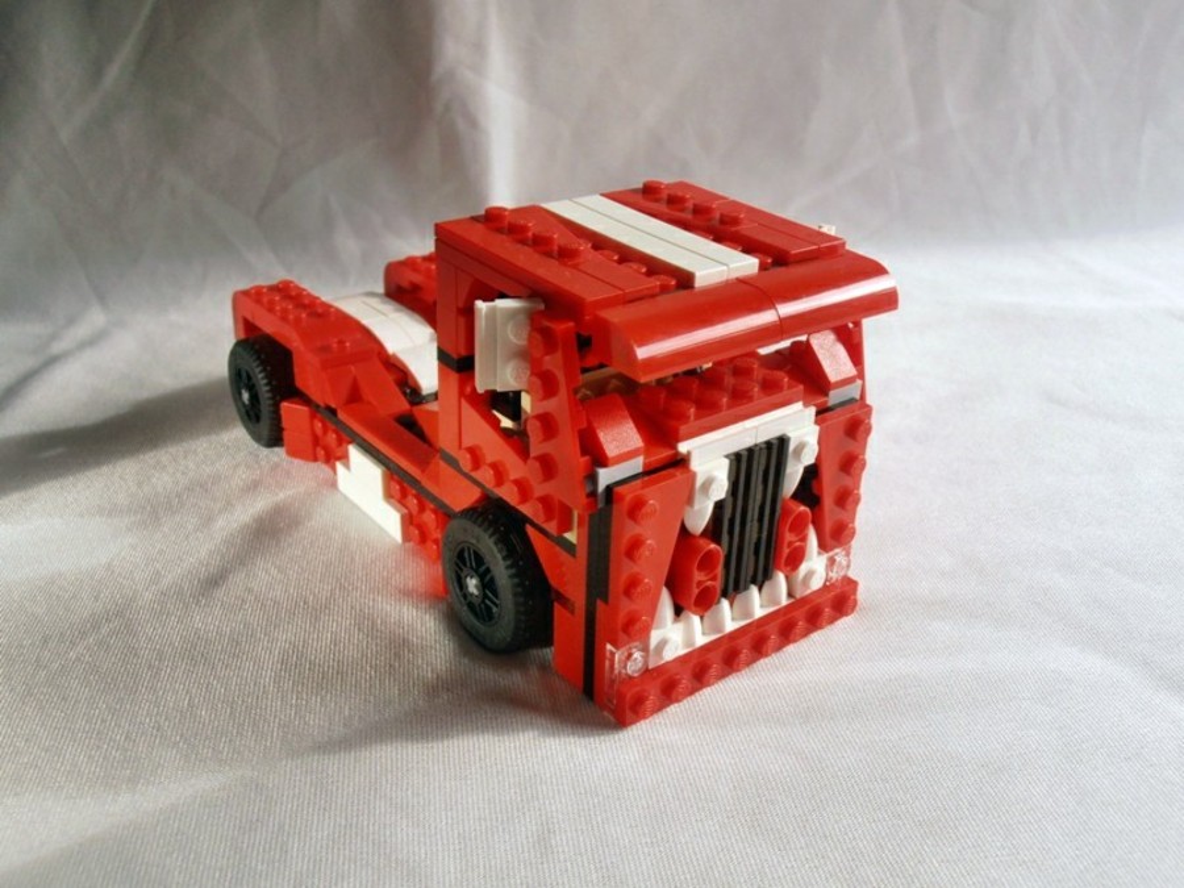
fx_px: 1266
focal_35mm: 37
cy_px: 444
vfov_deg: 38.7
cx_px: 592
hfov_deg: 50.1
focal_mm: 6.61
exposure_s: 1/250
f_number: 3.9
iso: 80
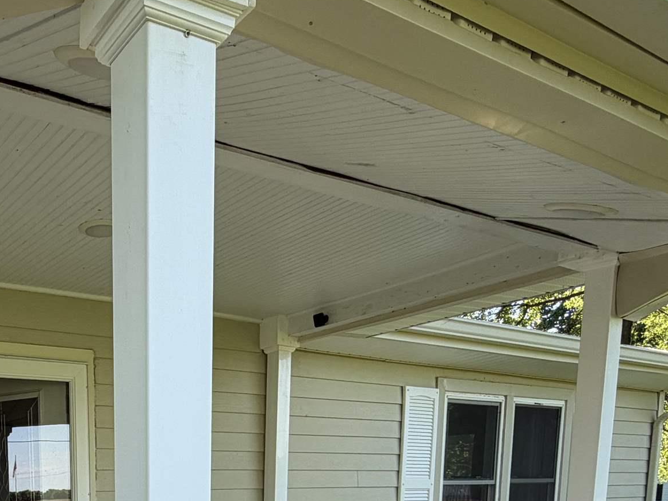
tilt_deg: -8.0
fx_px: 714
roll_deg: +1.1
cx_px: 77
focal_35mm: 37
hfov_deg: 45.8
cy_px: 599
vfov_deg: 32.2
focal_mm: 2.22
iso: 50
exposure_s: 1/264
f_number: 2.2
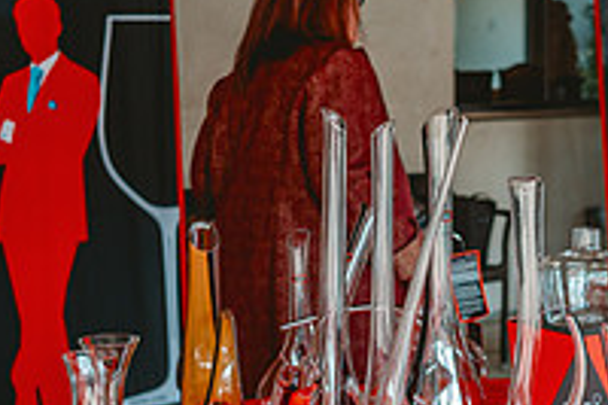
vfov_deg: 14.7
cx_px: 596
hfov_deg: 21.2
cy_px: 201
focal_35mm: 93
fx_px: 1569
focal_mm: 32
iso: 400
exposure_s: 1/800
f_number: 2.8
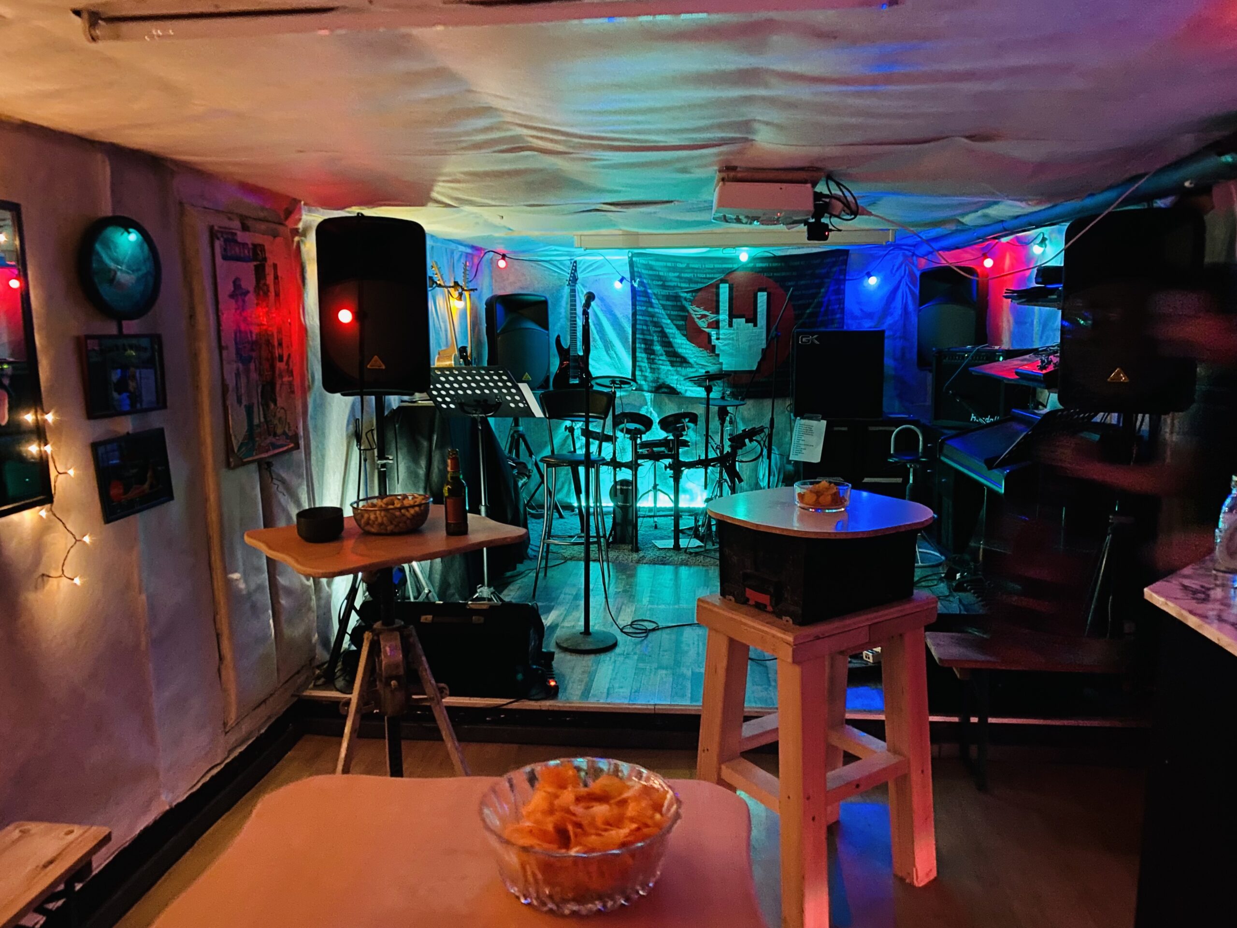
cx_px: 618
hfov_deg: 67.3
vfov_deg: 53.1
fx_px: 929
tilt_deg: -7.8
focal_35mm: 26
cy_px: 464
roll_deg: +0.0
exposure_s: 1/8
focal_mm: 4.25
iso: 500
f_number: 1.8
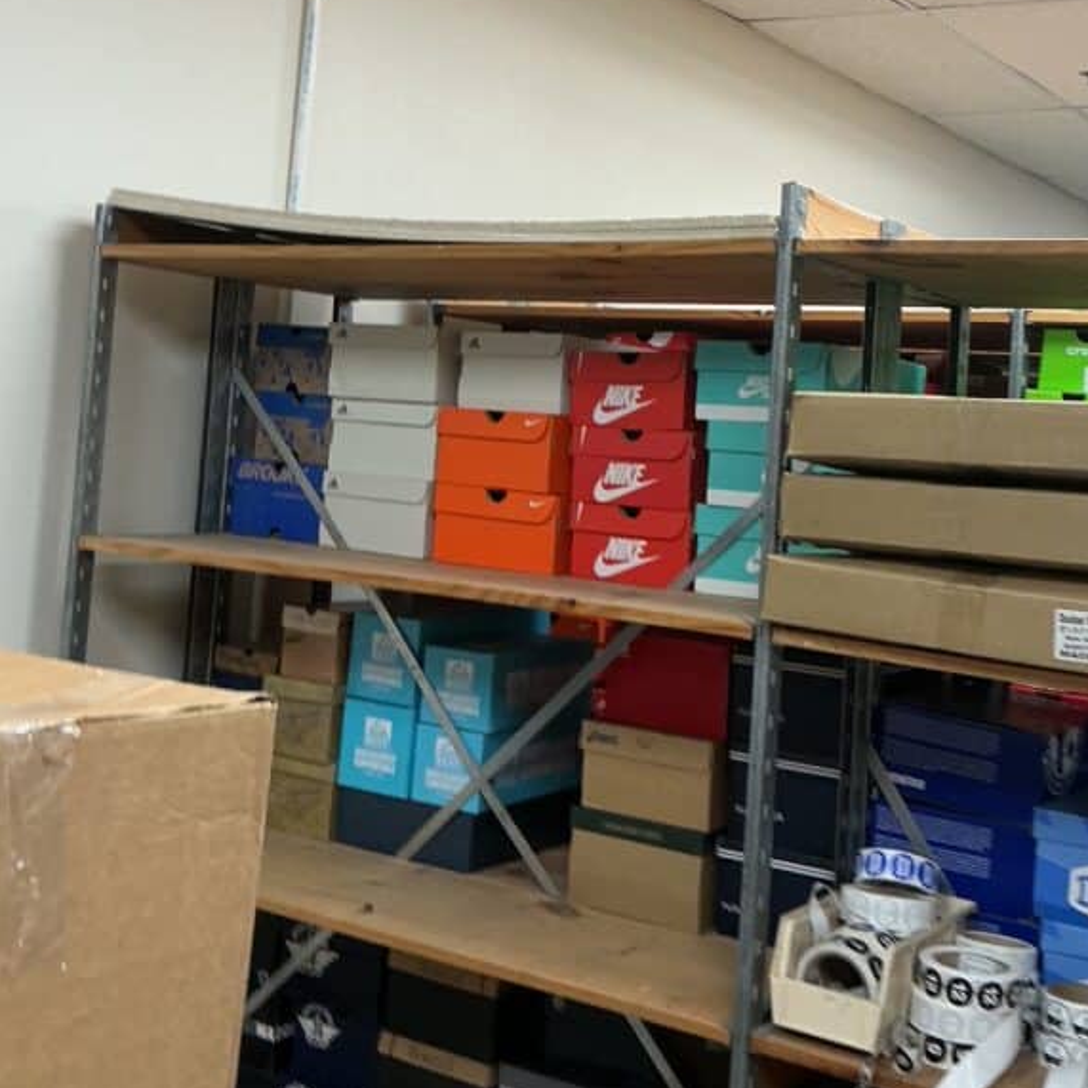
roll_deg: -3.6
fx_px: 1636
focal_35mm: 46
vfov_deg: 36.3
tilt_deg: +3.3
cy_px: 337
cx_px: 606
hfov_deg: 36.7
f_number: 1.8
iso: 80
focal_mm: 3
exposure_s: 1/60
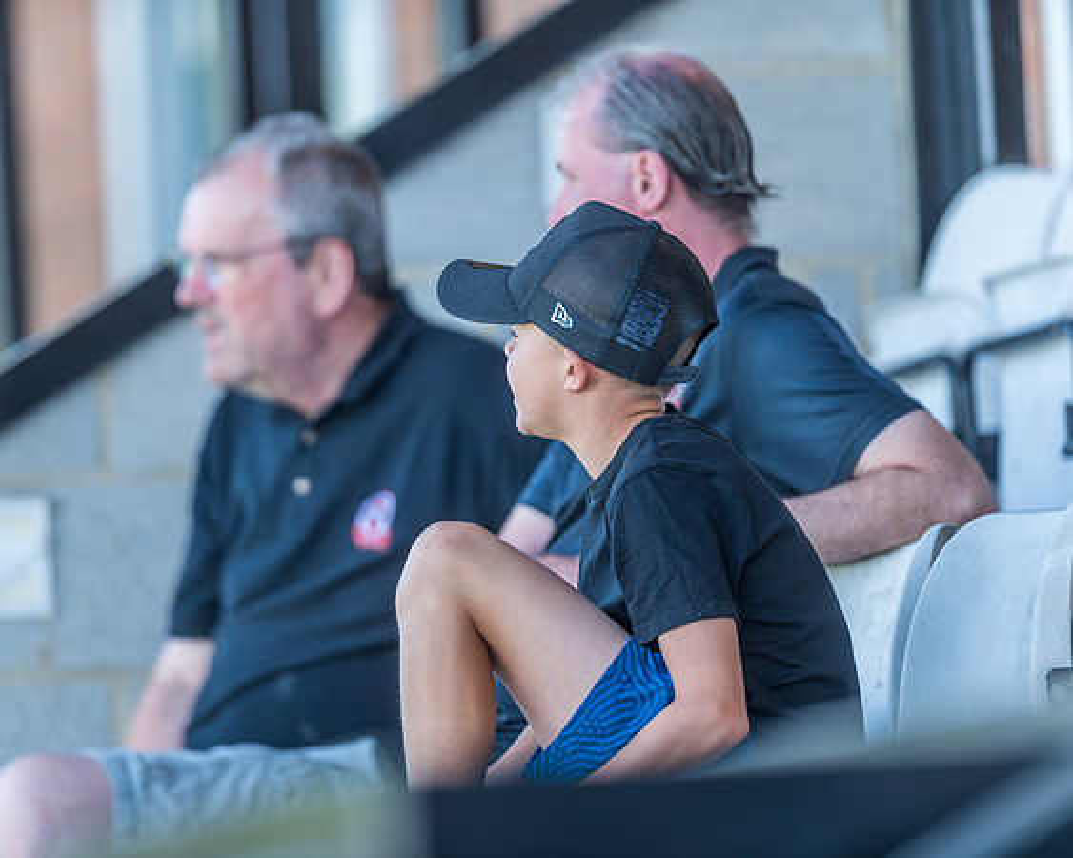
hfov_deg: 4.3
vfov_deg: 3.4
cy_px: 429
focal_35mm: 451
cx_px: 457
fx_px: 14318
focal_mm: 400
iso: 200
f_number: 4
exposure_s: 1/160
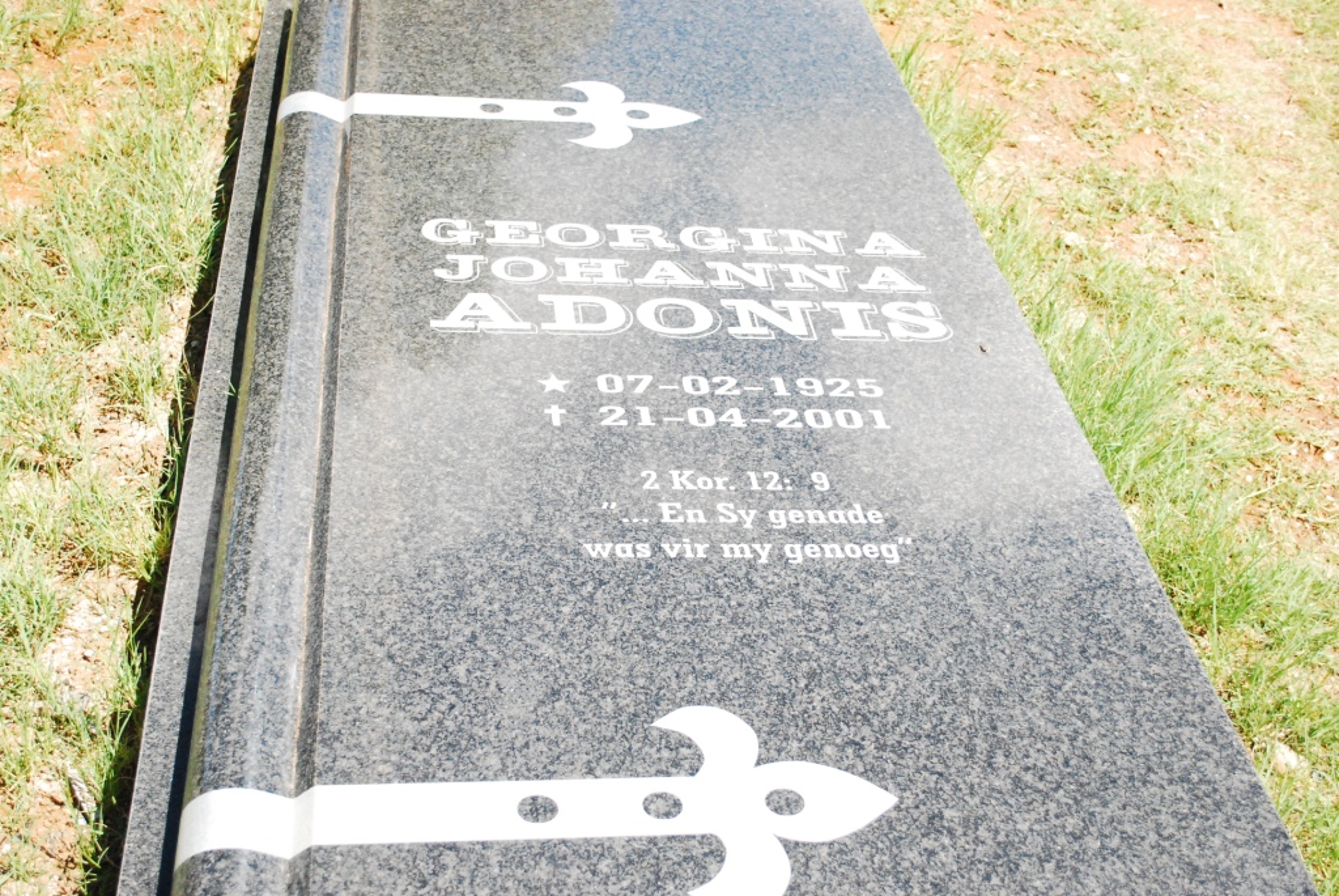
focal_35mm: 45
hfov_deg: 43.6
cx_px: 670
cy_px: 448
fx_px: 1675
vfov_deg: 29.9
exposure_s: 1/4000
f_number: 4.8
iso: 1600
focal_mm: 30
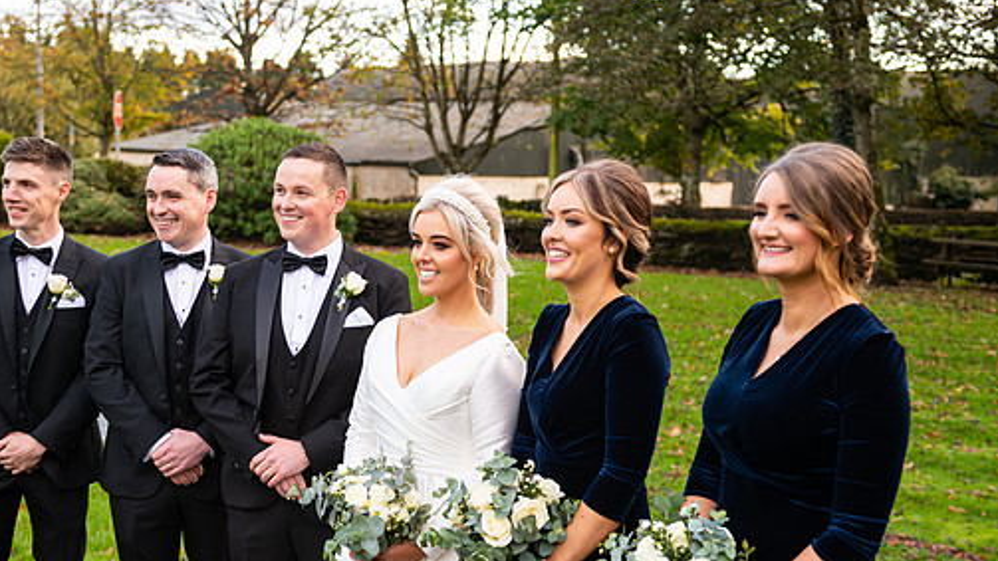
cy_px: 312
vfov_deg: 20.7
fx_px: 1535
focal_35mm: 58
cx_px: 444
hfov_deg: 36.0
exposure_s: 1/160
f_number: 3.5
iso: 200
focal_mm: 48
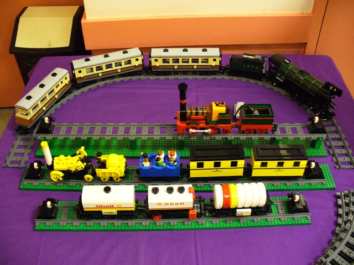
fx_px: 378
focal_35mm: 37
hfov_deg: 50.1
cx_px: 177
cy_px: 132
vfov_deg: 38.7
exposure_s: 1/13
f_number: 2.8
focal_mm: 6.1
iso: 400
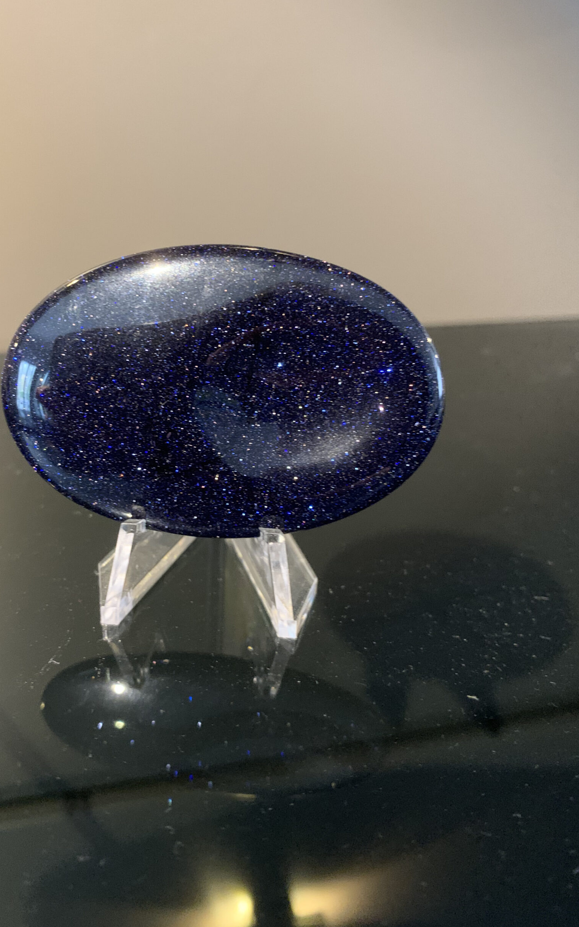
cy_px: 453
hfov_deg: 43.0
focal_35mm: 29
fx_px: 732
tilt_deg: -26.2
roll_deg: -1.5
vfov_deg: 64.6
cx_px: 242
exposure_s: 1/30
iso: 500
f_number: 1.8
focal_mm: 4.25
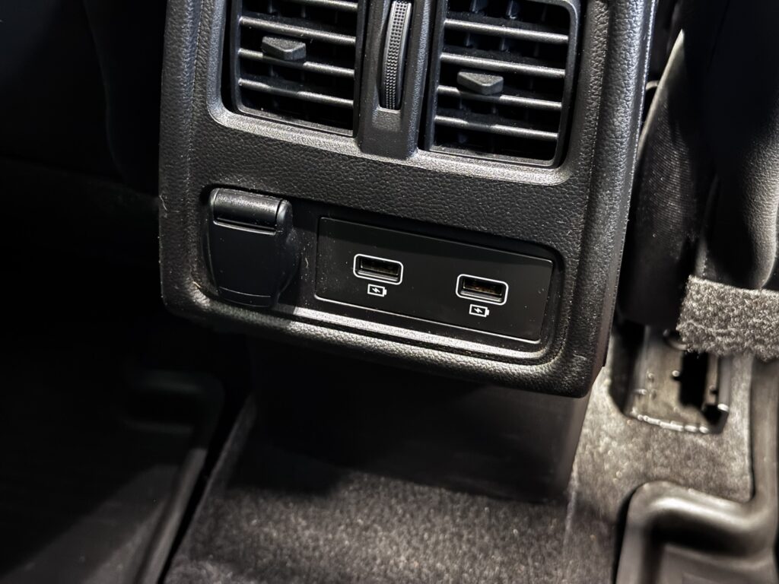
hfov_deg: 39.7
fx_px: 1080
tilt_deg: -46.7
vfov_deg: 30.3
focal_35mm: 48
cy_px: 292
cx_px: 390
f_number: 1.78
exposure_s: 1/2
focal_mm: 6.76
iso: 800
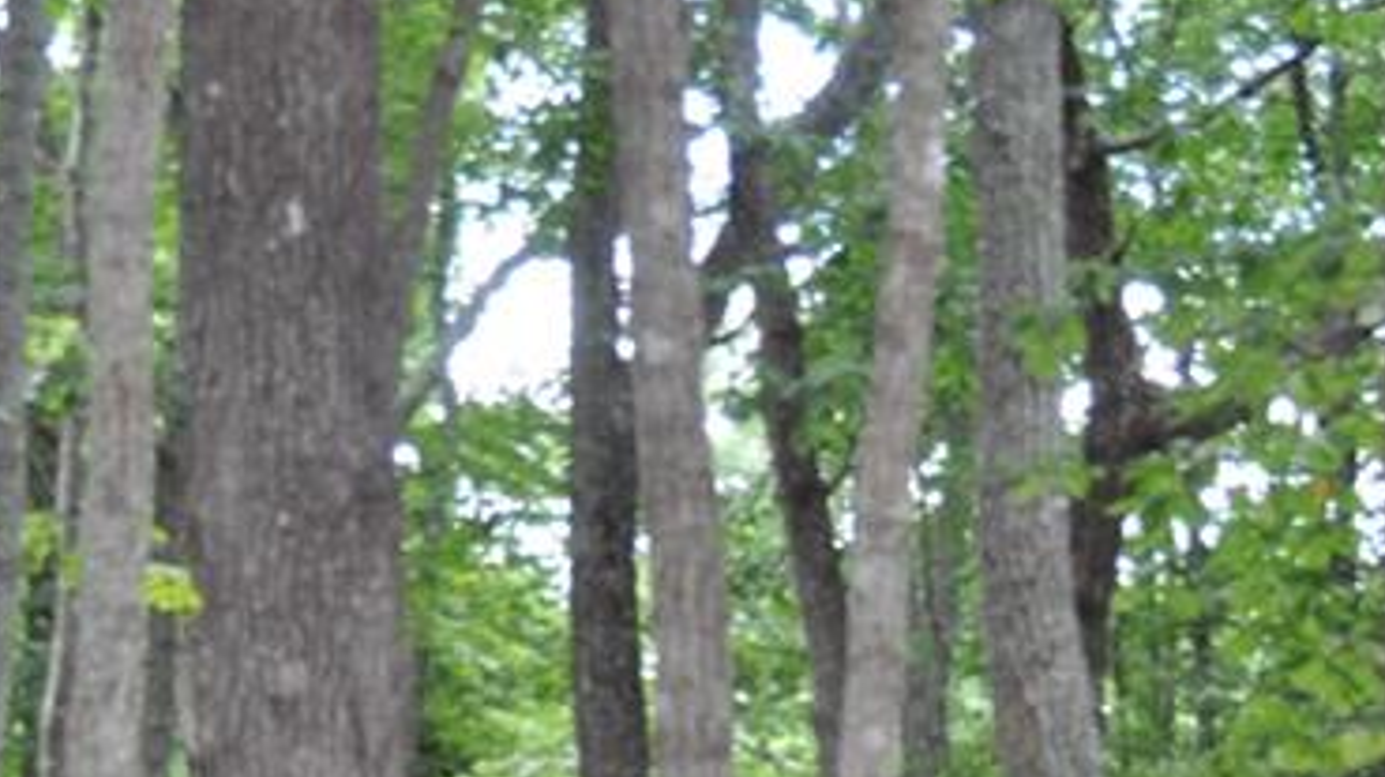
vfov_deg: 9.7
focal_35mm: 122
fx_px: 4477
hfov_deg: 17.5
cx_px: 935
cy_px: 1109
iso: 720
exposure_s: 1/125
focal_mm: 28
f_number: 4
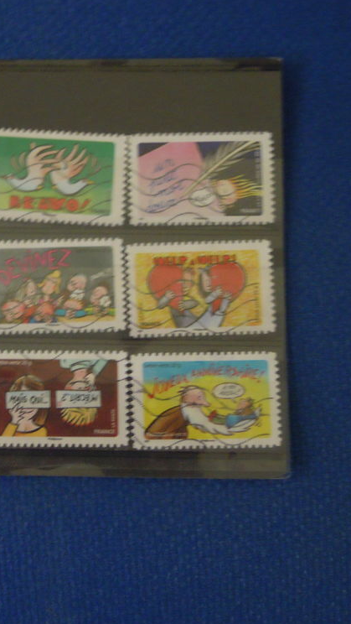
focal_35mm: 60
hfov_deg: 19.4
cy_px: 312
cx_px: -19
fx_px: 992
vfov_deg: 34.9
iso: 400
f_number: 3.2
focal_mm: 7.3
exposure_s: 1/8
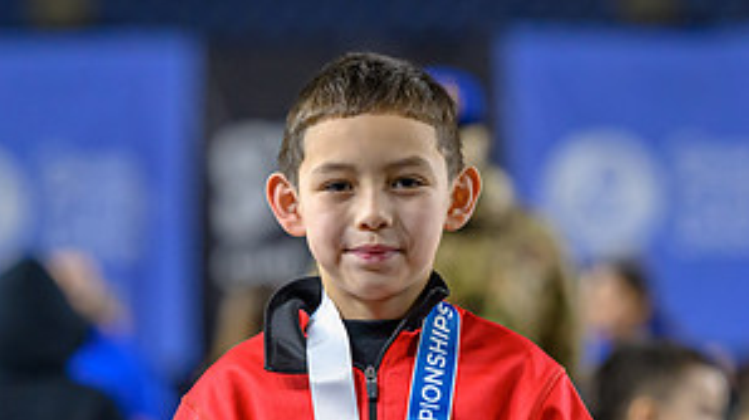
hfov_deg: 6.5
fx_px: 6608
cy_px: 523
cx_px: 281
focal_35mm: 333
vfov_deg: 3.6
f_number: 3.5
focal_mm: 140
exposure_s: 1/640
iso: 4500
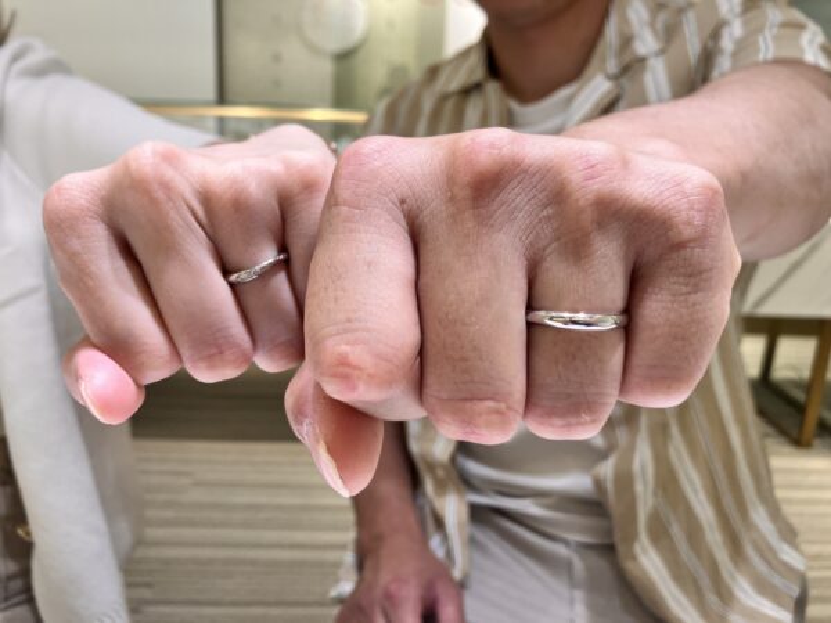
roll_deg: -1.4
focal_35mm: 28
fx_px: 672
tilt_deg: -14.4
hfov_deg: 63.4
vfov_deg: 49.7
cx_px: 416
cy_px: 312
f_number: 1.8
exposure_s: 1/120
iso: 50
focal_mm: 3.99
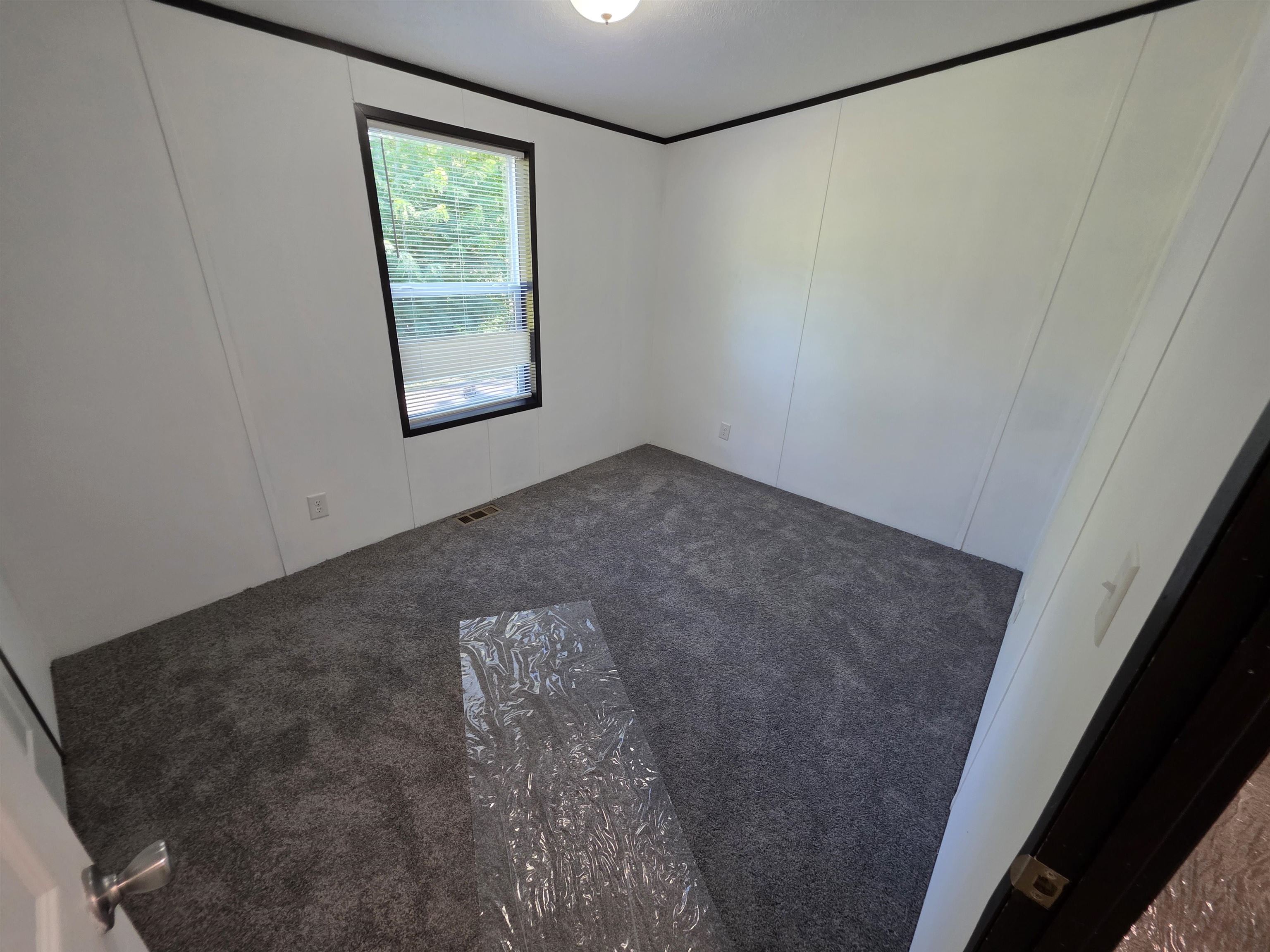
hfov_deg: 106.2
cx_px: 635
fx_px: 477
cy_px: 476
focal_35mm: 13
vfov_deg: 89.9
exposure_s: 1/60
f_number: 1.9
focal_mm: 2.2
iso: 250
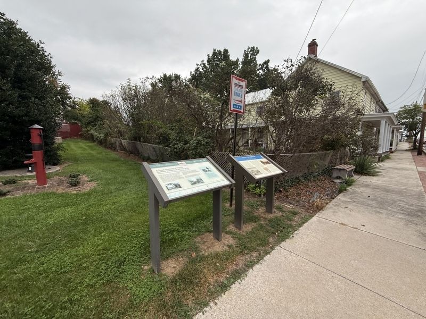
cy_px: 160
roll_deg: +1.7
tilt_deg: -4.4
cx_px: 213
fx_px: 172
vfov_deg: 85.7
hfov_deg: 102.1
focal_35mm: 14
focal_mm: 2.22
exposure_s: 1/161
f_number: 2.2
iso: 50
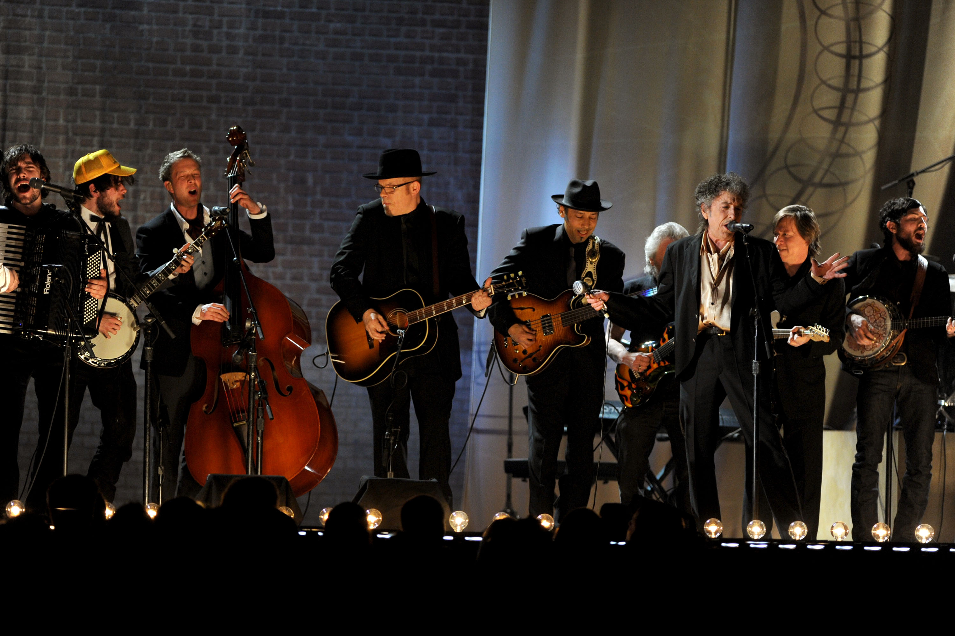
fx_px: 7955
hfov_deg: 6.9
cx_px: 478
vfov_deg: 4.6
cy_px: 318
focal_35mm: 300
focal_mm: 300
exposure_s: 1/320
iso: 2500
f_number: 2.8
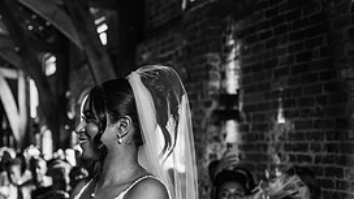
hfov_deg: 25.5
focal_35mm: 78
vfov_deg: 15.2
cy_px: 209
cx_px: -22
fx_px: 732
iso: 720
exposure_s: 1/200
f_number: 2.2
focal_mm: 35
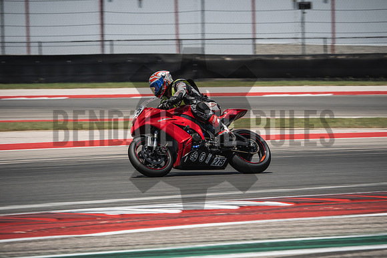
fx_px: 3226
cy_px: 129
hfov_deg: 6.9
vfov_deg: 4.6
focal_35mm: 300
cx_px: 194
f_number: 7.1
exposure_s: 1/400
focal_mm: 200
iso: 160
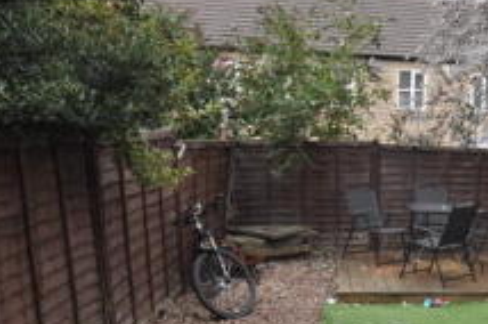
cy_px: 287
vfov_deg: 28.1
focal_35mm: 46
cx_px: 442
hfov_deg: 39.6
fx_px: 623
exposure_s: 1/200
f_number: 8
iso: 200
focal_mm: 10
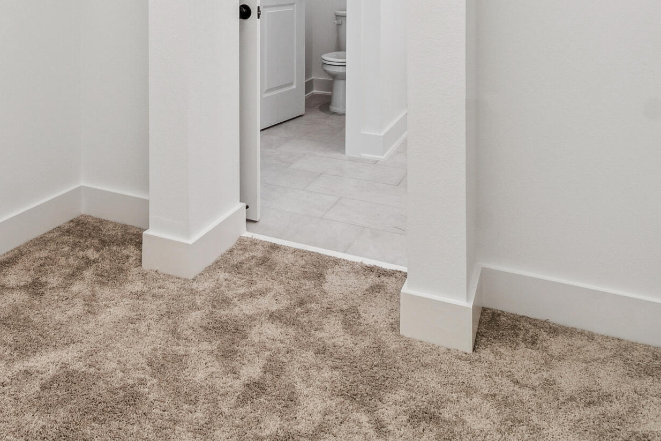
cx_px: 207
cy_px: -23
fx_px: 643
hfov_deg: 53.1
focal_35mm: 35
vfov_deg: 33.8
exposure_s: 1/25
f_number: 7.1
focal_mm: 10
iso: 100
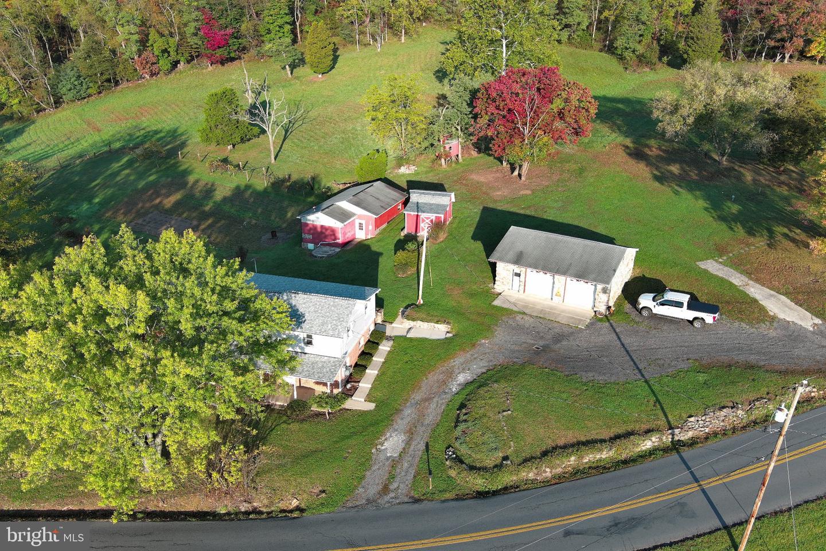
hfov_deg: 63.7
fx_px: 665
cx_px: 413
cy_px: 276
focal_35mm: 29
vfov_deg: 45.0
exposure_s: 1/388
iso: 100
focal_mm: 10.57
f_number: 2.8
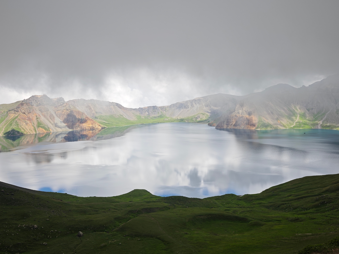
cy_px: 123
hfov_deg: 59.8
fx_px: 294
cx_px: 150
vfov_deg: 46.8
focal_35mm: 30
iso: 50
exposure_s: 1/1553
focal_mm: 6.55
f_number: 1.62
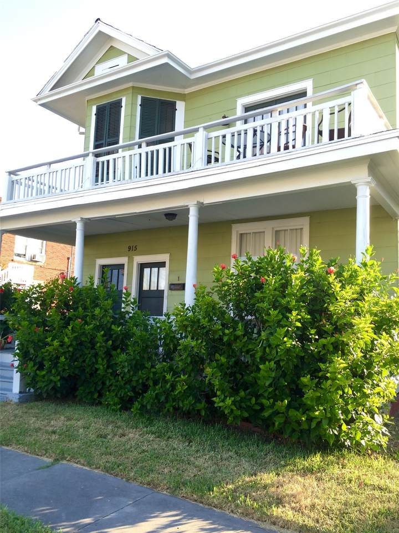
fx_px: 446
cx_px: 200
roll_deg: -3.1
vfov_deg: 61.7
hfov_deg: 48.2
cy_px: 266
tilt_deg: +5.9
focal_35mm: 29
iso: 32
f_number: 2.2
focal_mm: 4.15
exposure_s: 1/183
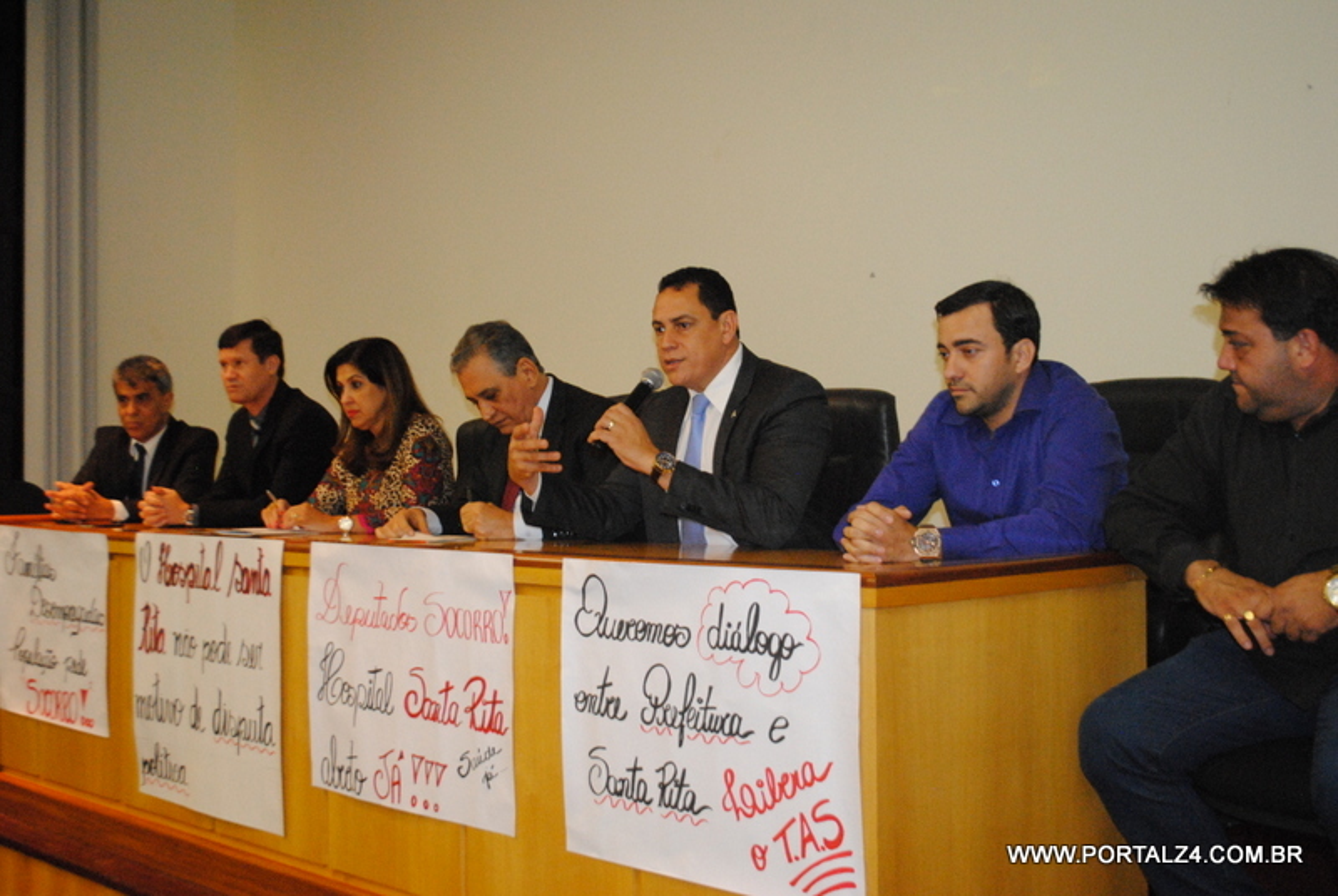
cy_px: 448
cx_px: 669
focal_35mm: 45
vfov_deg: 30.0
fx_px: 1675
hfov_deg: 43.5
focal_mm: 30
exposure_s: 1/30
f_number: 4.5
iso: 1600
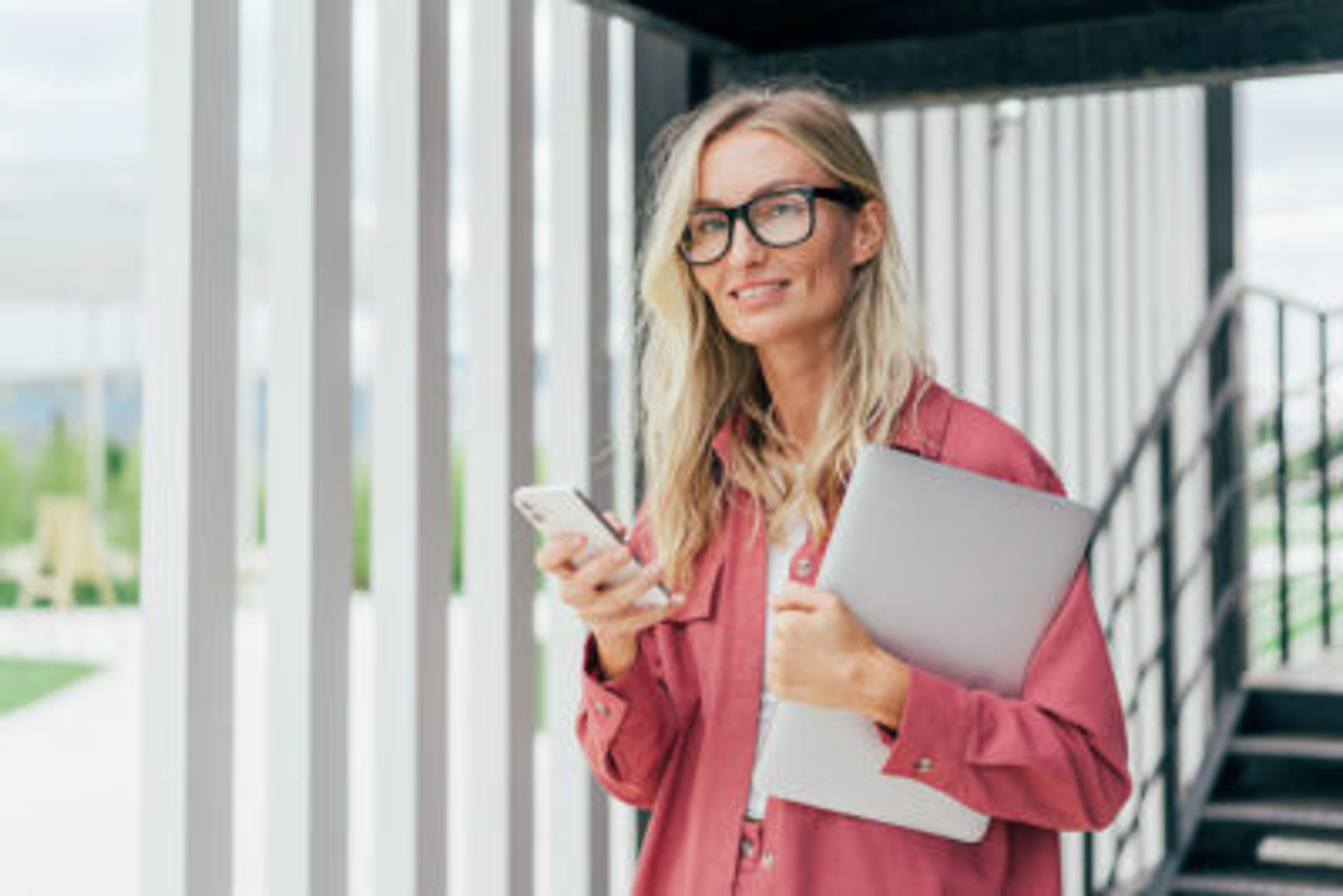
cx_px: 672
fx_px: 2052
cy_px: 448
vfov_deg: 24.6
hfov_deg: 36.2
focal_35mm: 55
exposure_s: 1/1600
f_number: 2.2
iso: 80
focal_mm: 55
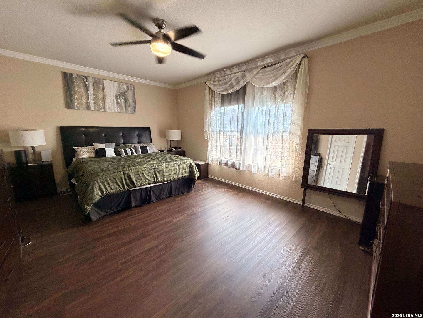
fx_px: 171
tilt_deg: -9.9
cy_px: 159
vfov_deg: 85.7
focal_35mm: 14
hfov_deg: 102.1
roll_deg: -0.2
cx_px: 212
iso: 500
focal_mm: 2.22
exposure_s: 1/60
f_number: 2.2
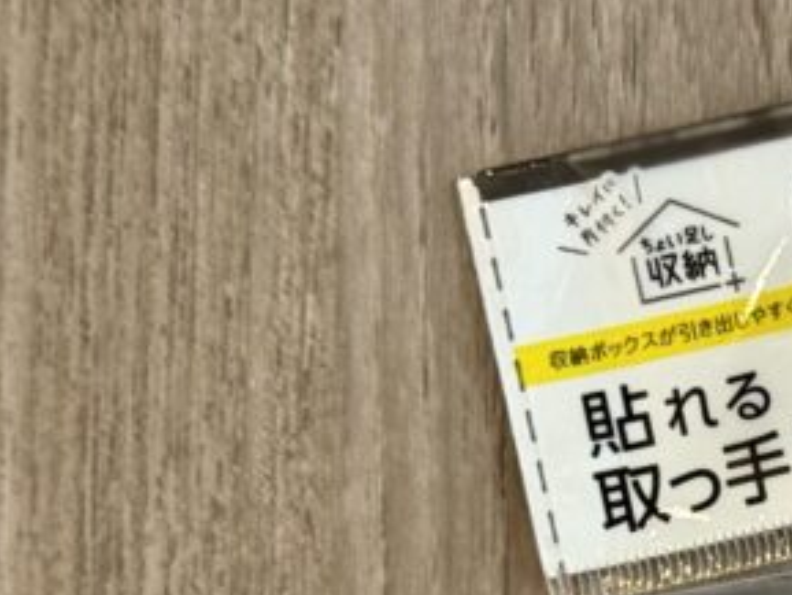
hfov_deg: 11.1
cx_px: 1241
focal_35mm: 170
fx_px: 3891
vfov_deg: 8.6
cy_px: 872
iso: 200
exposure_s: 1/60
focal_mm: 6.76
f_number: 1.78
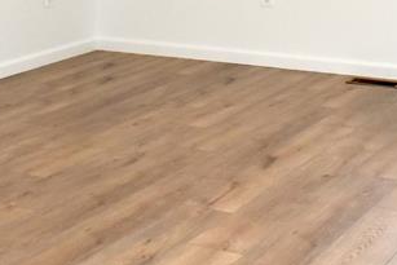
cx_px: 207
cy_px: -76
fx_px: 993
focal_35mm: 90
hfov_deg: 22.6
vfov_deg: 14.6
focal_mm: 18
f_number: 4.5
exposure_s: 1/160
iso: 800
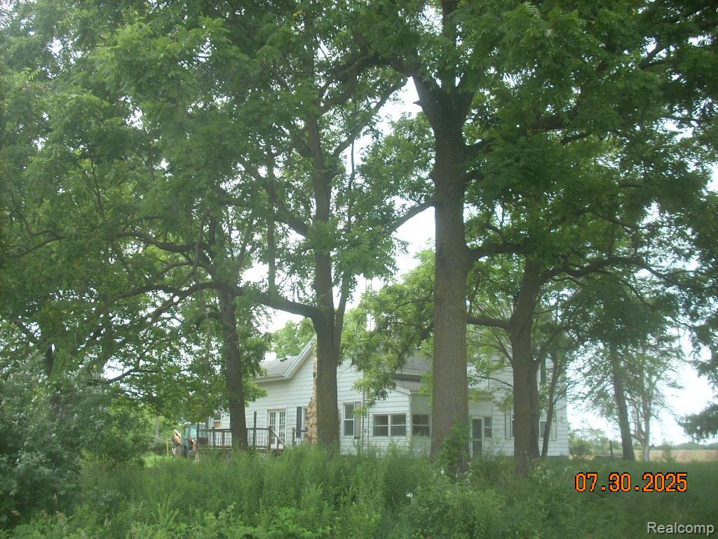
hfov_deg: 50.1
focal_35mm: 37
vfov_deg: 38.7
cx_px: 359
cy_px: 270
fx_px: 767
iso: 64
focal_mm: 6.2
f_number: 2.8
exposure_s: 1/220
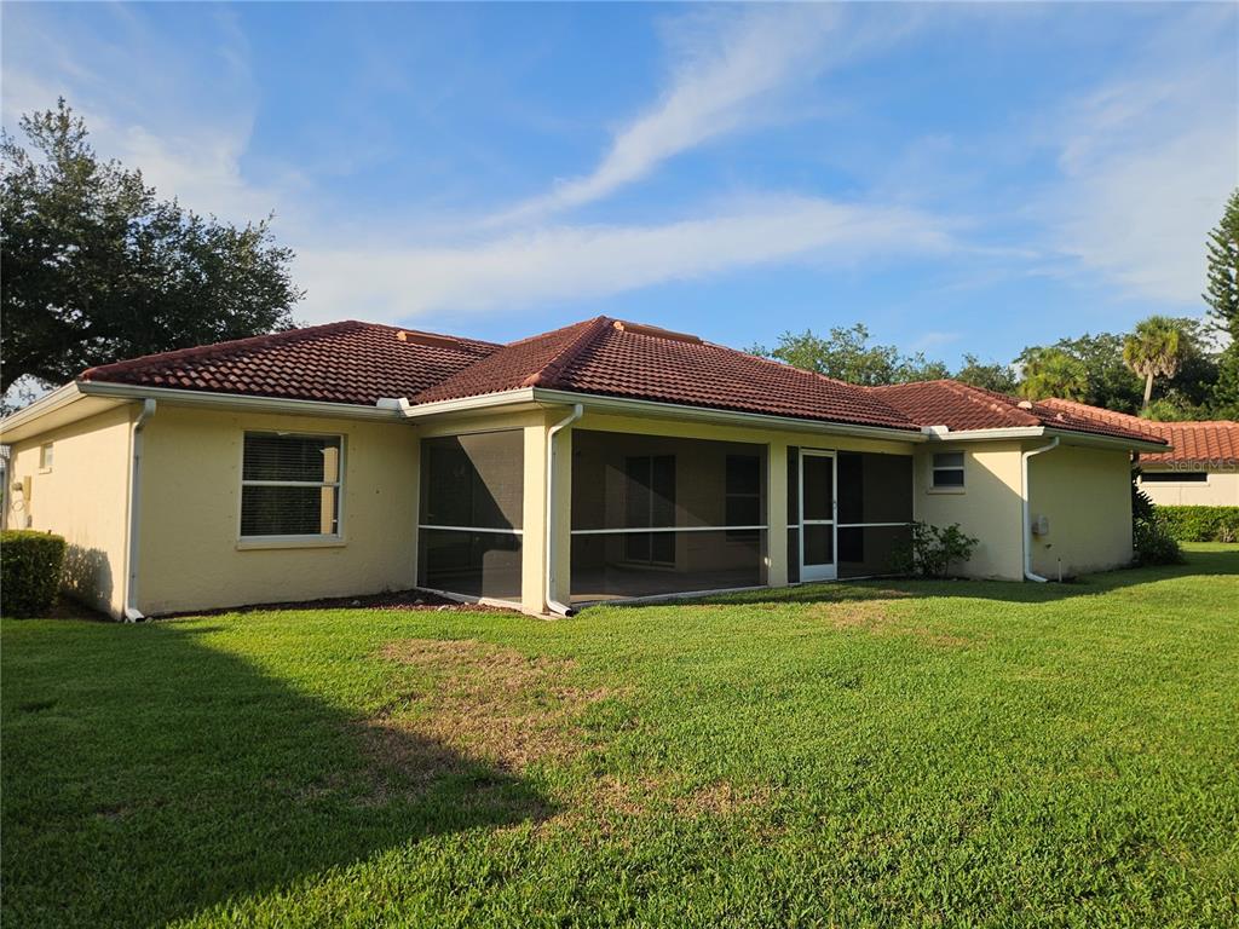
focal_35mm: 23
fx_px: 823
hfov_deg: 73.9
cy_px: 464
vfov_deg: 58.9
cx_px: 620
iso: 25
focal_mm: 5.4
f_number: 1.8
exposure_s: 1/1723
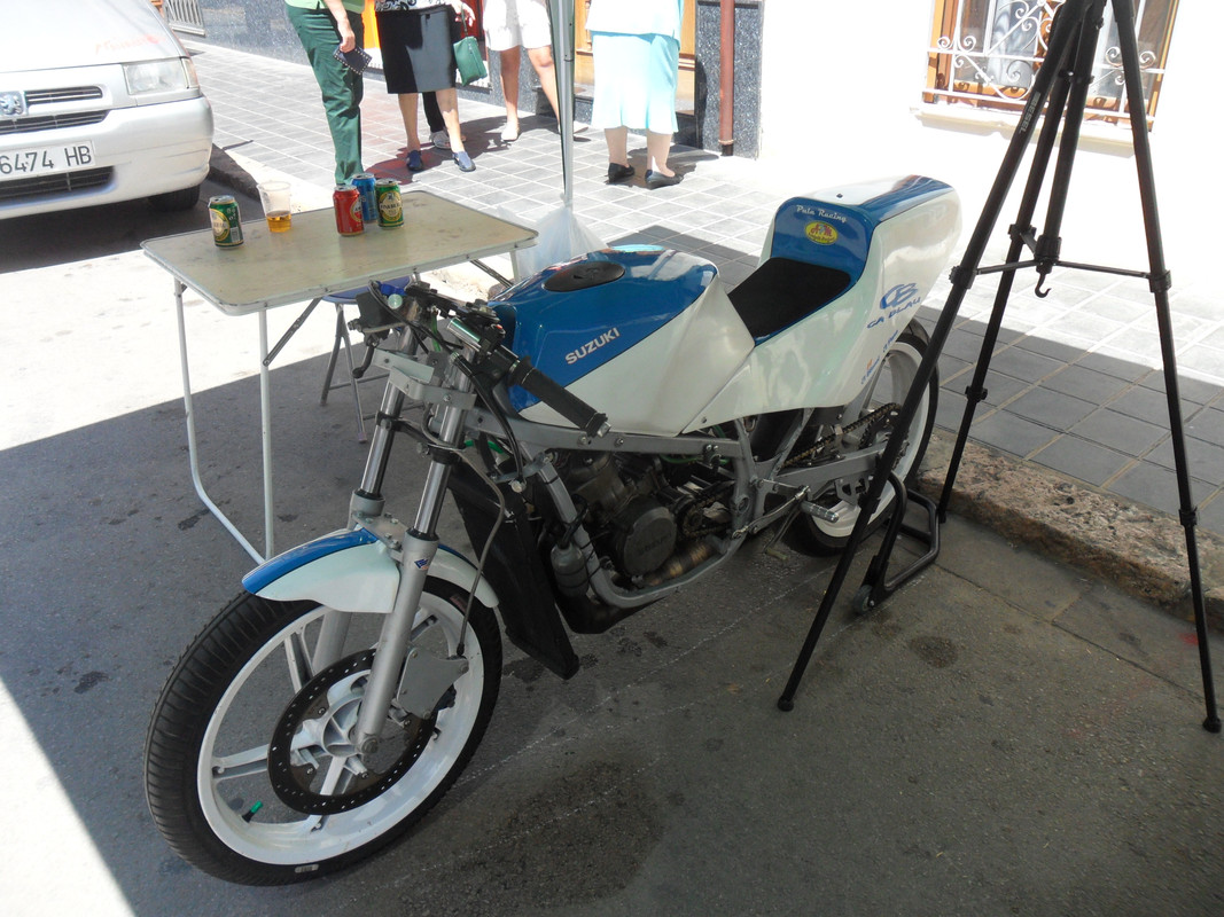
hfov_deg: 65.3
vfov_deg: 51.3
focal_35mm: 27
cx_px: 612
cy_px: 458
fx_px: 955
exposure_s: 1/250
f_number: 3.5
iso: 80
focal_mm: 4.9
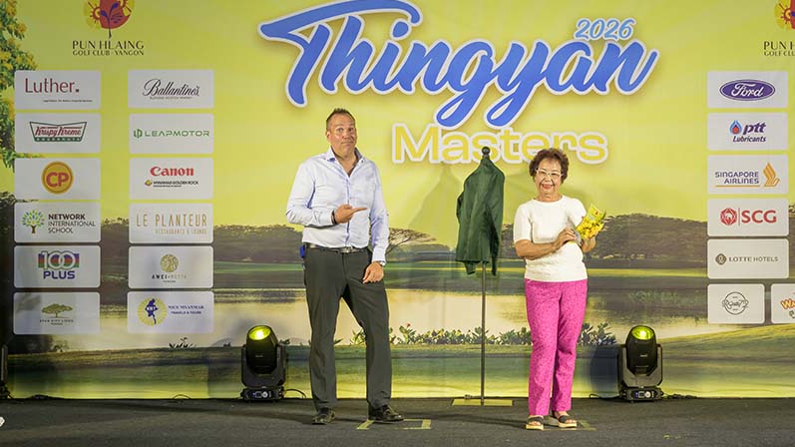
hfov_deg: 39.1
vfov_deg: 22.6
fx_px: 1117
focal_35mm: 53
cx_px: 455
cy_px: 239
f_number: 5.6
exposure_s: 1/200
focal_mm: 42
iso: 1250
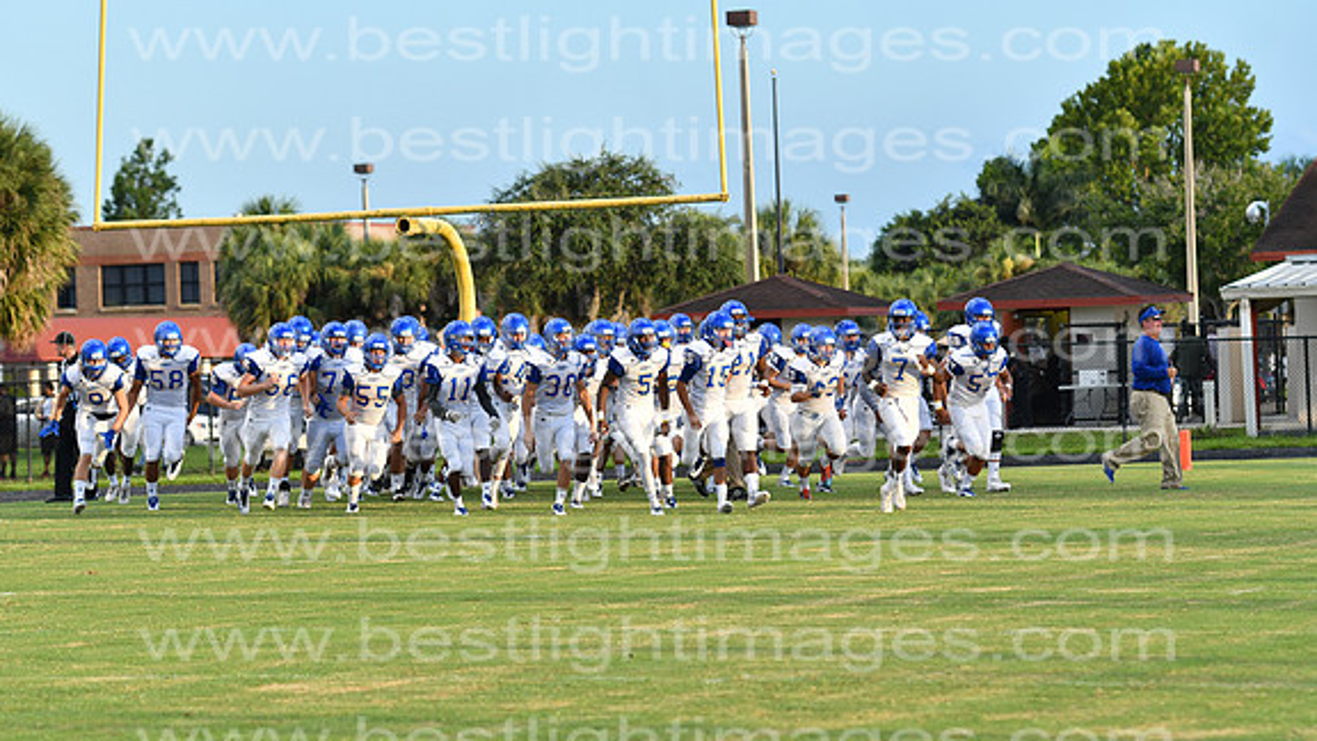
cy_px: 395
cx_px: 656
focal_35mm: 174
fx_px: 6076
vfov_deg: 7.0
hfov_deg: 12.4
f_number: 4
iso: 400
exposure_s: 1/1250
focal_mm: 110
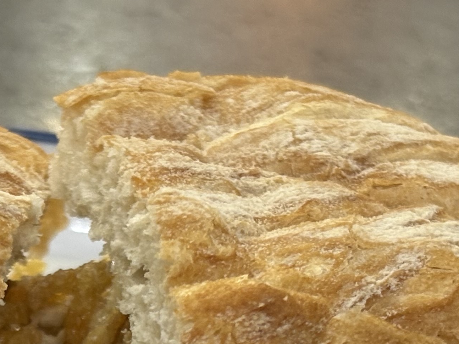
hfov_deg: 12.1
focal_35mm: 162
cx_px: 48
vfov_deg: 8.9
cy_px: 532
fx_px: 2148
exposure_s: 1/40
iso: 160
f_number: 1.6
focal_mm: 5.96
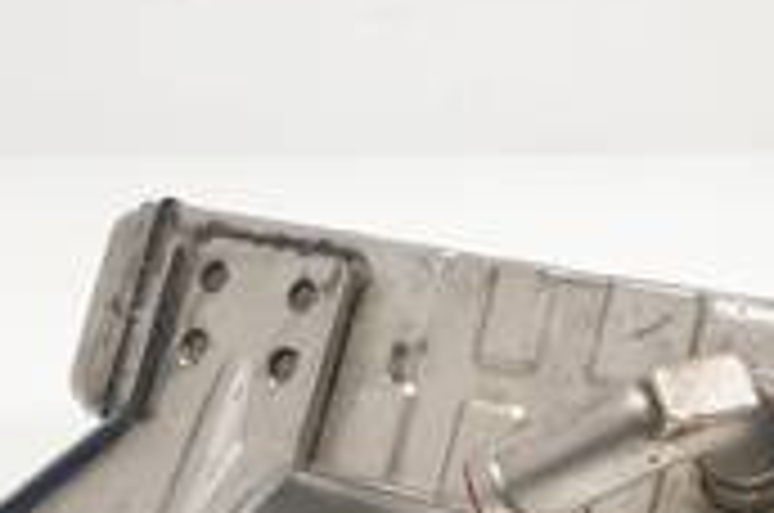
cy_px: 392
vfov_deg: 21.3
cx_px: 500
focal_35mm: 63
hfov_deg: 31.8
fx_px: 1352
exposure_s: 1/278
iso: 50
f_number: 2.4
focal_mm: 4.3
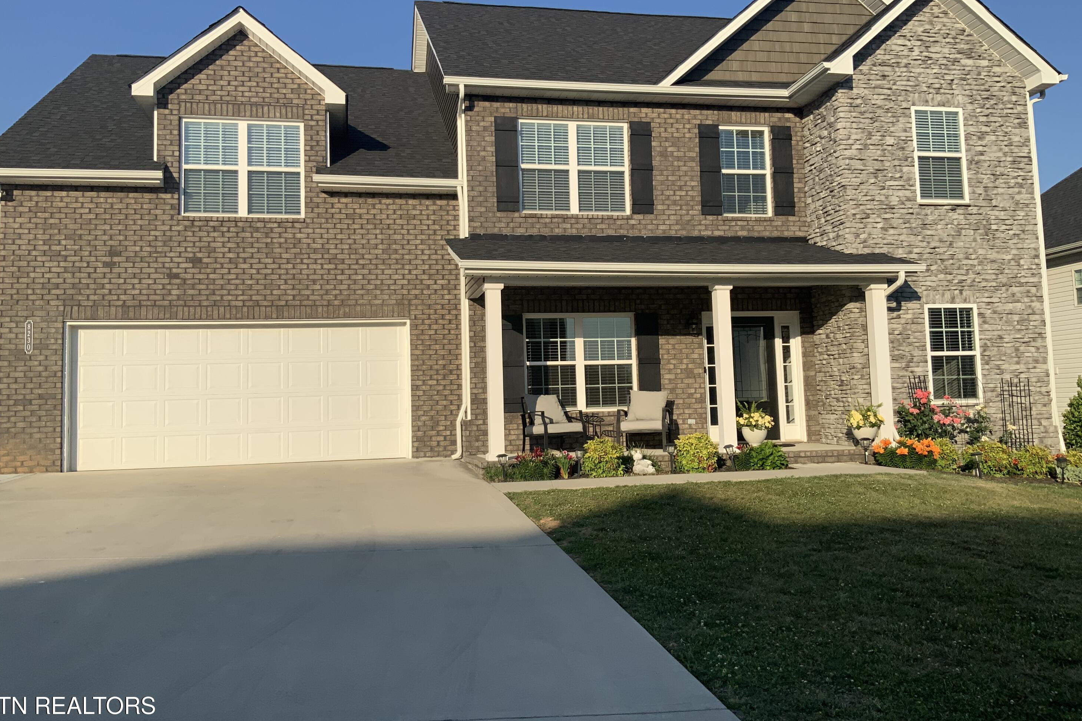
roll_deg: +1.6
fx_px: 932
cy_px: 327
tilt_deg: +7.5
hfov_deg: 60.3
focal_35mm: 31
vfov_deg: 42.3
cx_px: 535
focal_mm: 3
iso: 16
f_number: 1.8
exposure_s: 1/1984
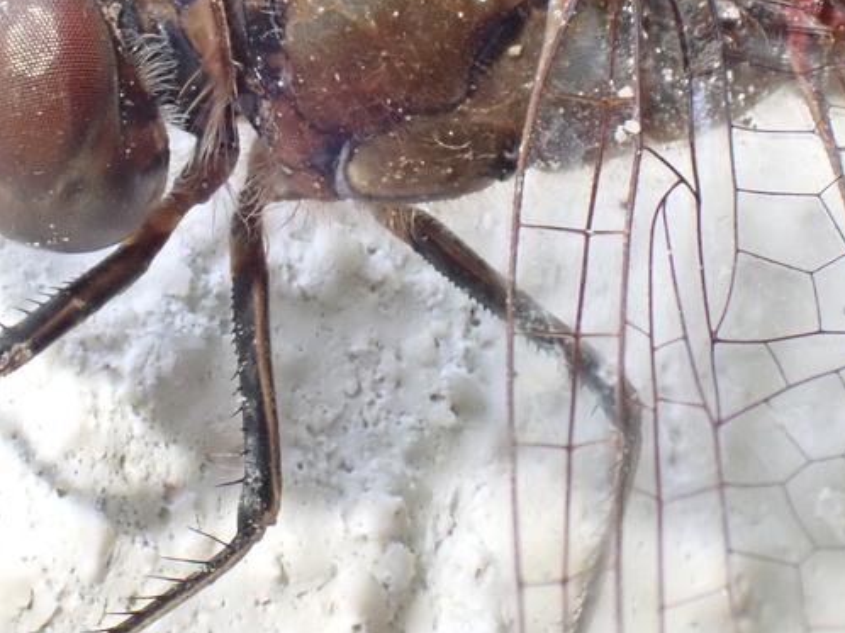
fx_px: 3221
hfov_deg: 14.9
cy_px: 120
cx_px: 288
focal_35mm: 132
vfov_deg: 11.2
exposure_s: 1/100
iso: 800
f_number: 5.6
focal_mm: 13.65
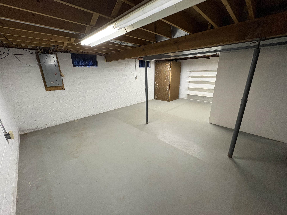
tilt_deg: -17.3
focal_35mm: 14
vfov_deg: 85.7
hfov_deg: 102.1
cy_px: 108
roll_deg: +1.2
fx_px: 116
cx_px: 144
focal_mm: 2.22
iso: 160
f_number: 2.2
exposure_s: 1/60
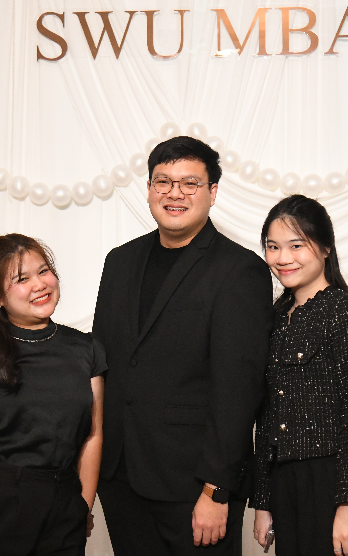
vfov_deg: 22.6
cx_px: 136
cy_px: 289
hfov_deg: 14.2
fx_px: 1396
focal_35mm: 92
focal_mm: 52
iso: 8000
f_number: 4
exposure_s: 1/400
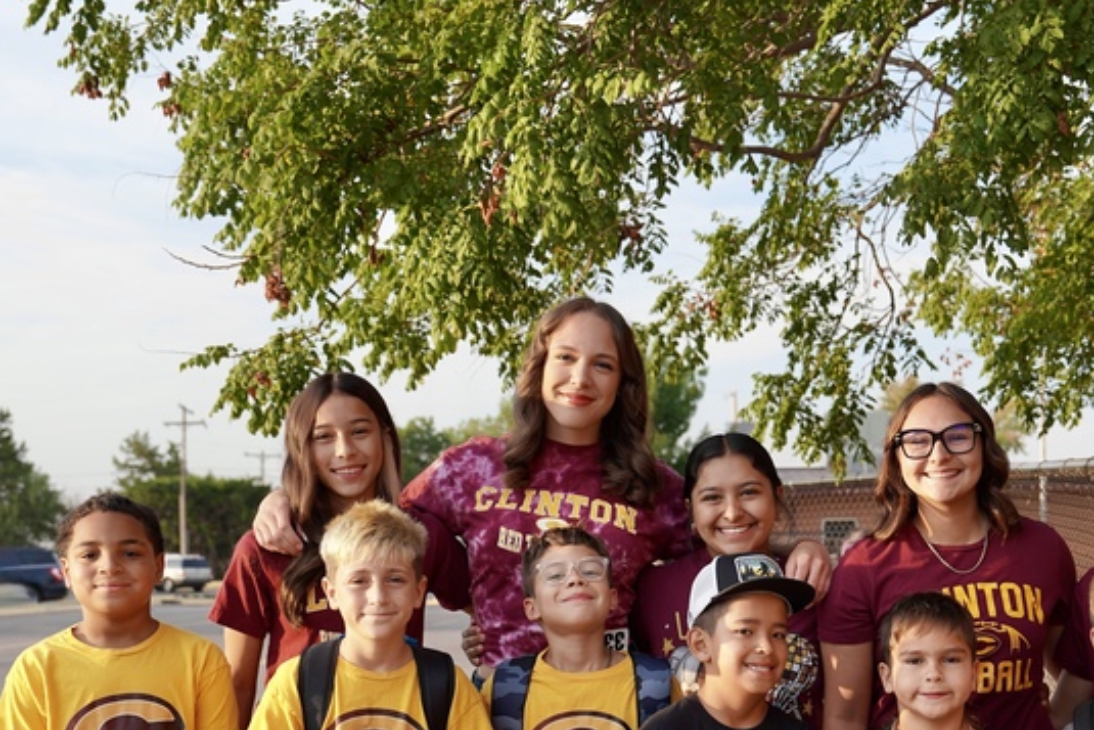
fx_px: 2036
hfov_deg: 29.6
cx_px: 812
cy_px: 649
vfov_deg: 20.0
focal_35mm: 67
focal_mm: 35
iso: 100
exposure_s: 1/200
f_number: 4
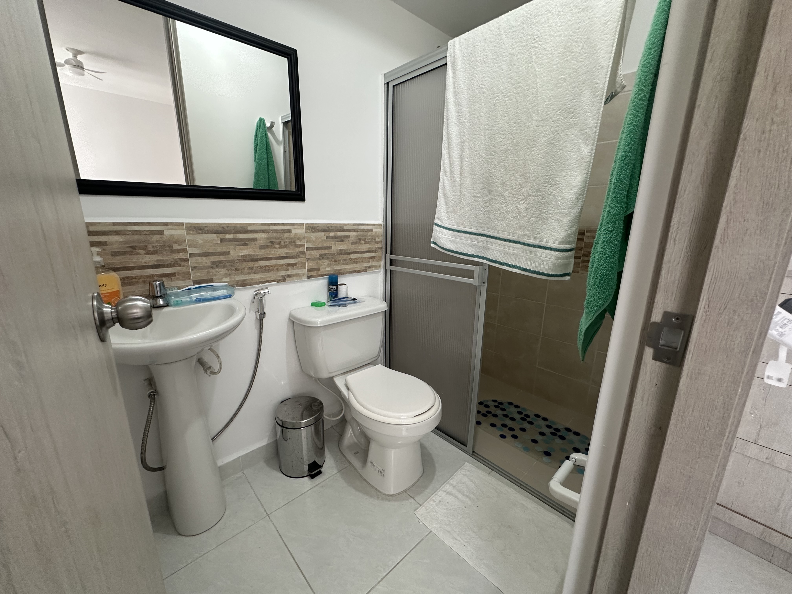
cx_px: 396
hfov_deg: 102.1
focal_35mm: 14
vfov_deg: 85.7
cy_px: 297
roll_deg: -0.9
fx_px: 320
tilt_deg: -13.9
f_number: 2.2
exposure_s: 1/60
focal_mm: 2.22
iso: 160
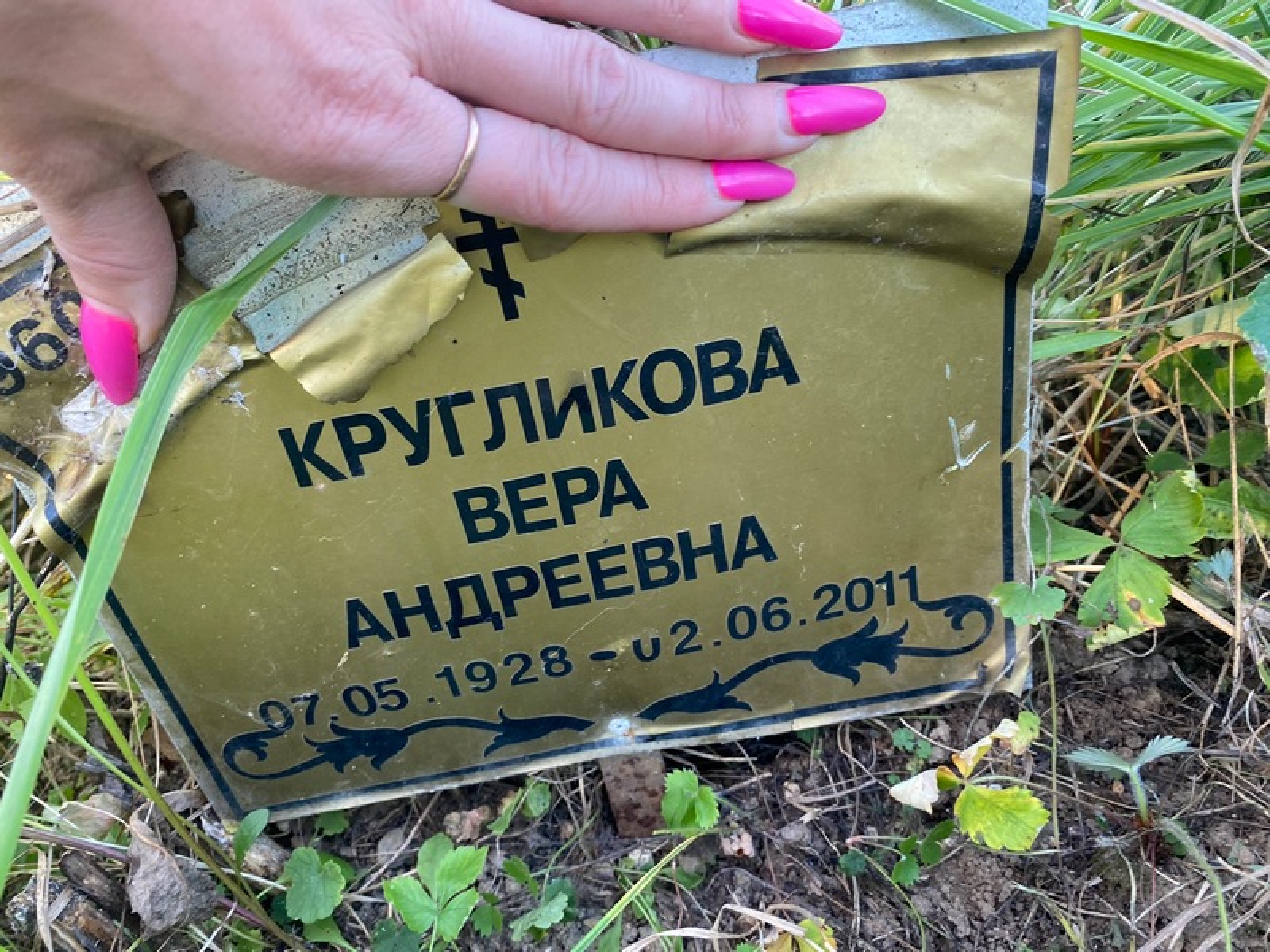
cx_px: 635
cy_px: 476
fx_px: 954
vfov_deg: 53.1
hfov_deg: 67.3
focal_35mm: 26
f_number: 1.8
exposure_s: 1/106
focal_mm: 4.25
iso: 125
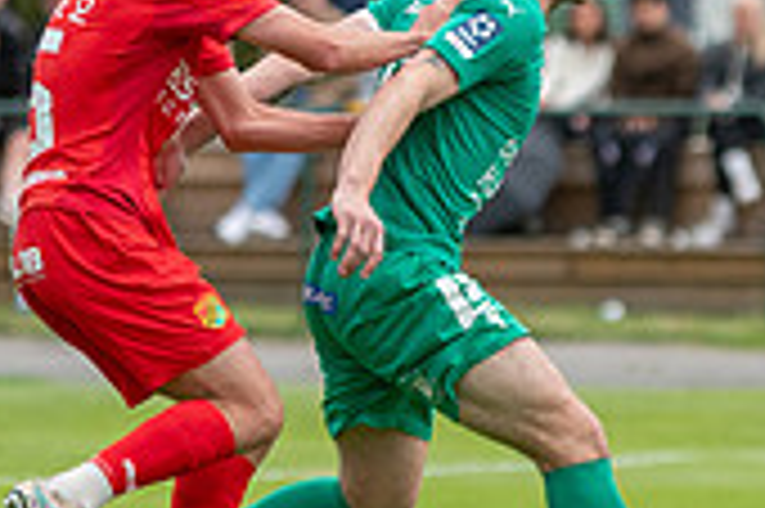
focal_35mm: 724
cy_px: 88
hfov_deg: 2.9
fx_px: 15370
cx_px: 558
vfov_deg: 1.9
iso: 500
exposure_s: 1/1250
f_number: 3.2
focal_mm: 140
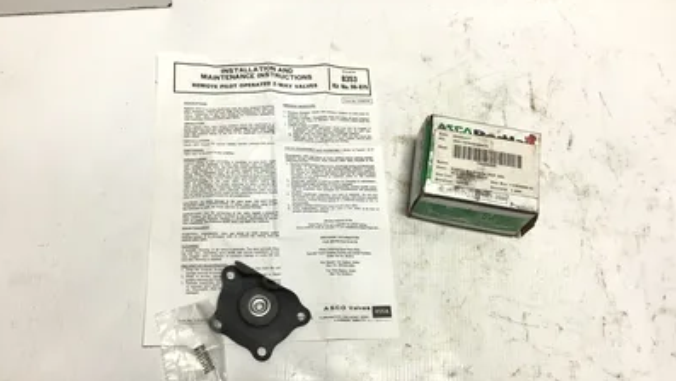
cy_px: 218
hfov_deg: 58.0
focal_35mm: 34
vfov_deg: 34.7
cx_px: 337
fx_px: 610
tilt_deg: -68.9
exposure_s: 1/219
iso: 25
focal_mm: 3.3
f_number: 2.4
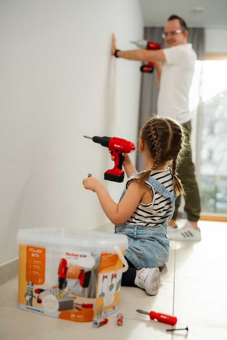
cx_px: 114
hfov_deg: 27.0
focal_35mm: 50
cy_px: 170
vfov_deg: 39.6
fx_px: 473
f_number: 2.2
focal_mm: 50
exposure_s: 1/250
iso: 250
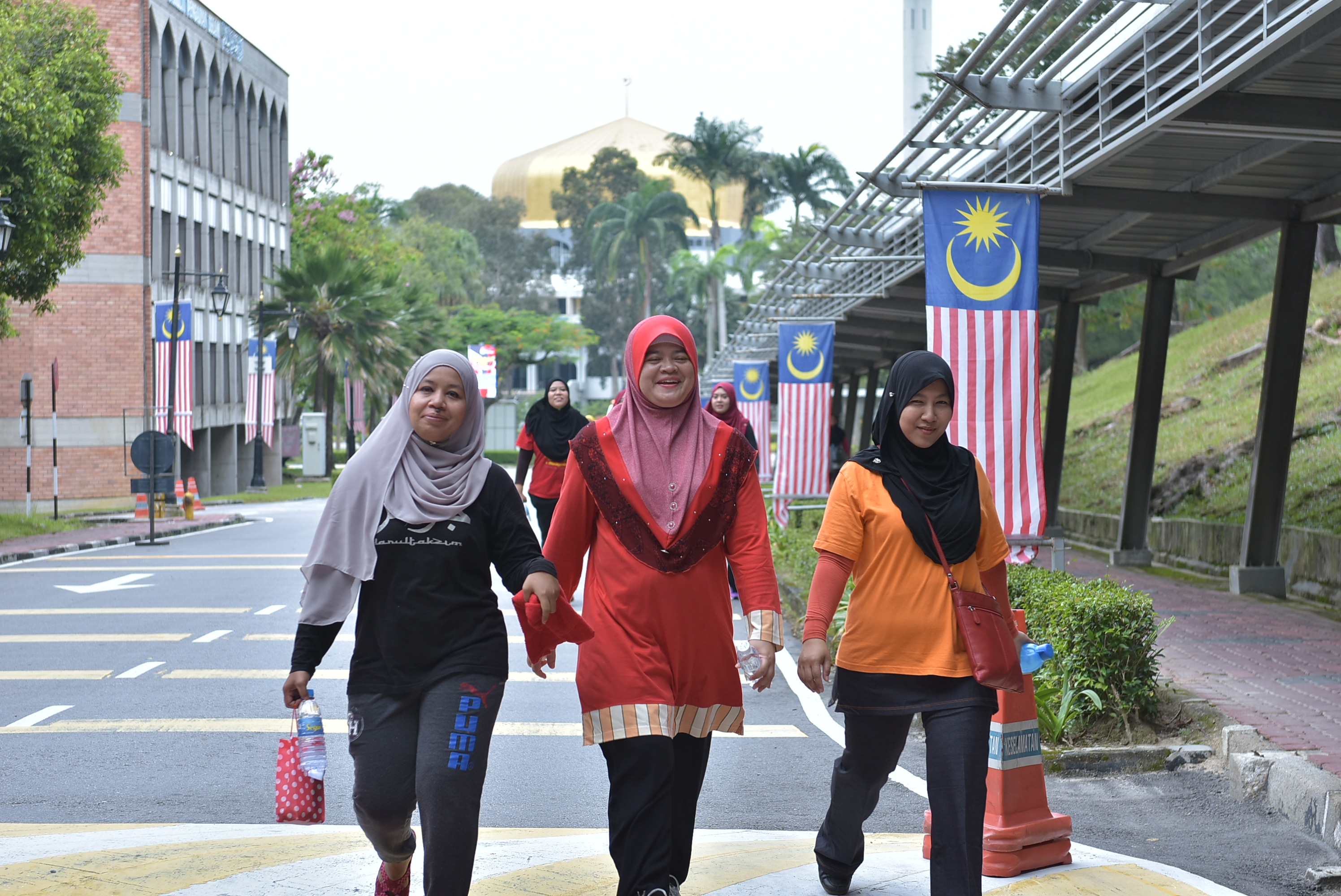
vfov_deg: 15.7
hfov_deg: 23.4
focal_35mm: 87
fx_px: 3243
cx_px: 670
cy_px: 448
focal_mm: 58
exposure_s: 1/320
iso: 200
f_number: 4.5
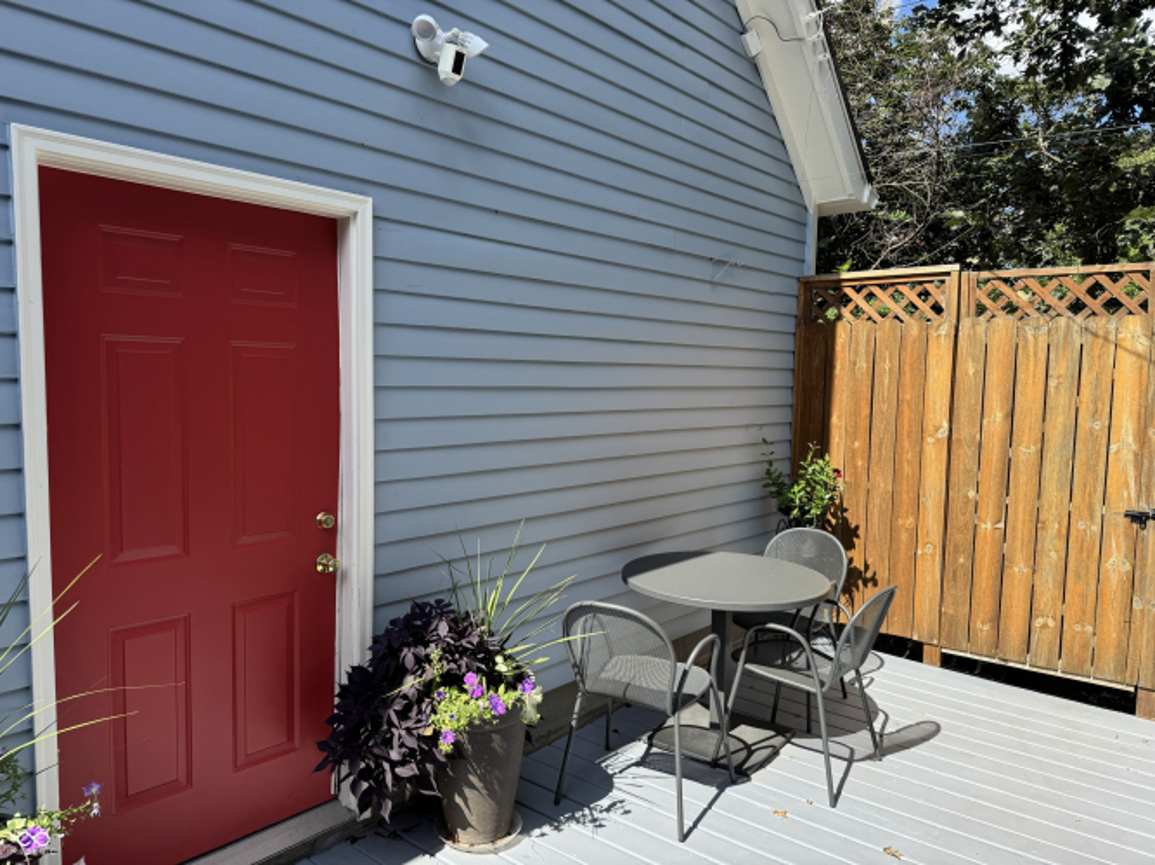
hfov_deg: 71.6
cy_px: 432
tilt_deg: -4.8
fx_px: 801
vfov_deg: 56.8
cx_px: 578
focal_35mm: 24
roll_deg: -1.1
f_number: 1.78
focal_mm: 6.76
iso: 80
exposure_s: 1/1678
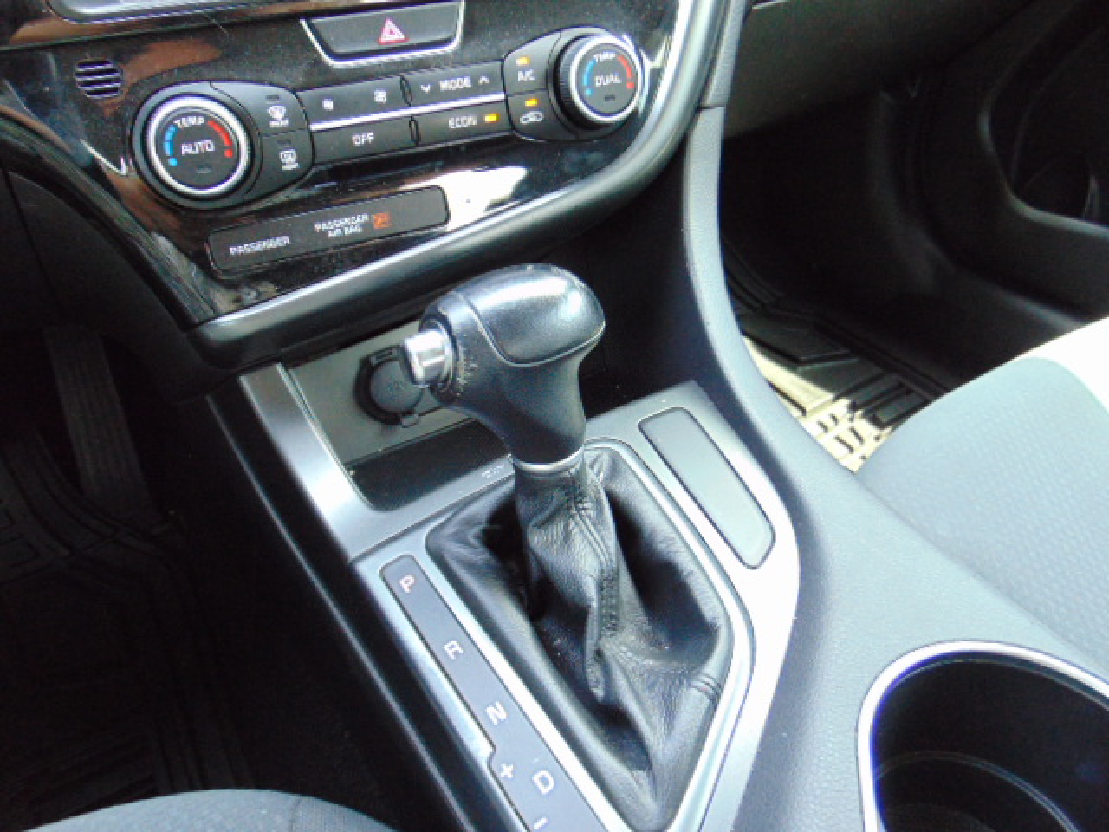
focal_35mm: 25
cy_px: 416
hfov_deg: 69.4
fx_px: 801
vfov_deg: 54.9
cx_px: 554
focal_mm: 4.5
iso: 250
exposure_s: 1/30
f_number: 3
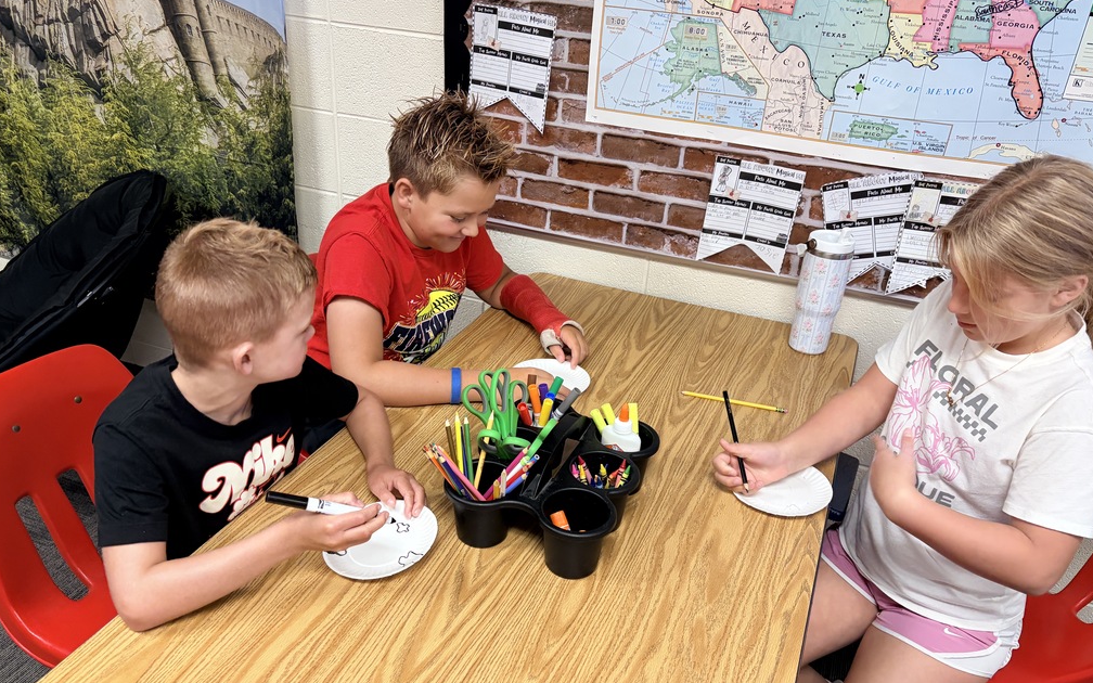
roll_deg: -4.2
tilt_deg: -28.5
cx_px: 545
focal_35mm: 28
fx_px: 834
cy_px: 374
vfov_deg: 44.5
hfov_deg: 66.5
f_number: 1.6
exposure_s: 1/60
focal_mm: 5.96
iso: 250
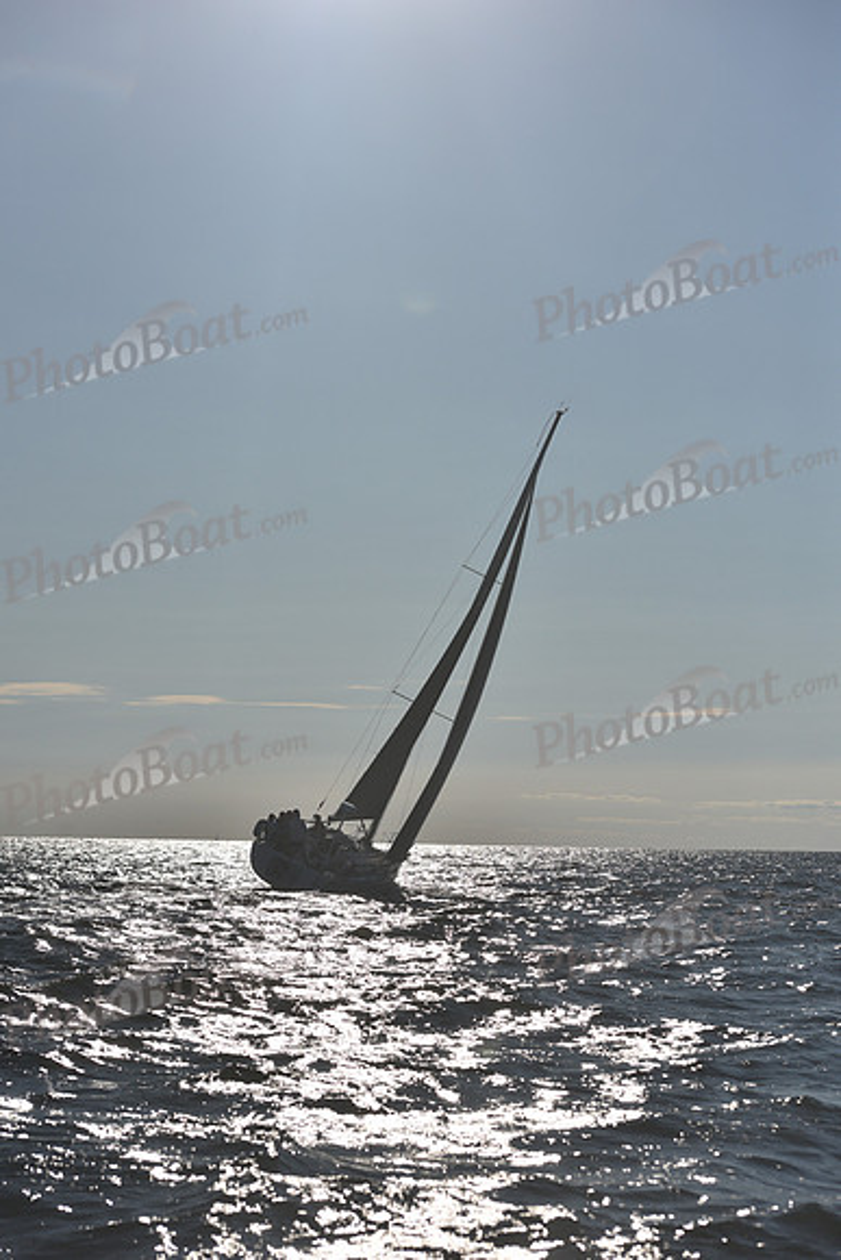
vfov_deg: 24.8
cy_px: 630
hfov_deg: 16.7
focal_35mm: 82
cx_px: 420
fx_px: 2871
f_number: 5.6
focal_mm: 82
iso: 250
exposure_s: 1/5000
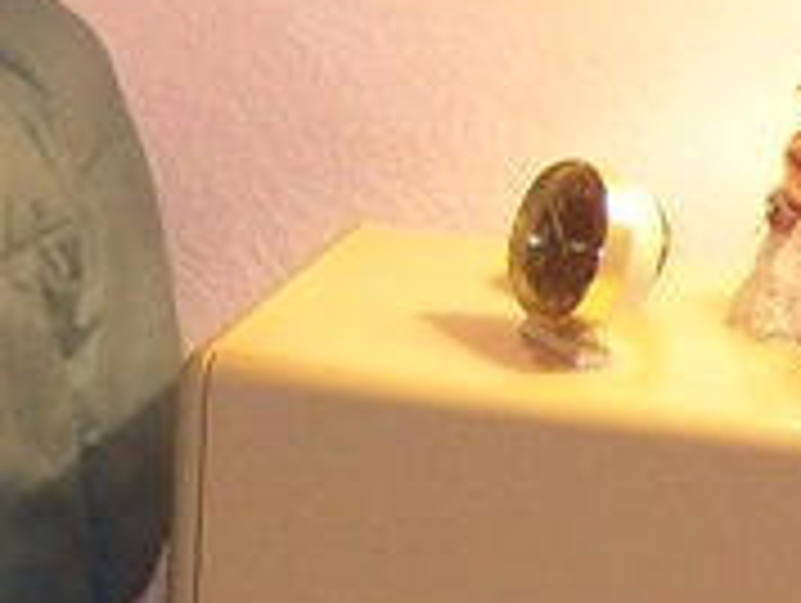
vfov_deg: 8.5
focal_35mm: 174
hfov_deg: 10.4
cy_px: -99
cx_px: -810
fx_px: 4032
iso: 320
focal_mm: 5.5
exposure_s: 1/30
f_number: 2.8
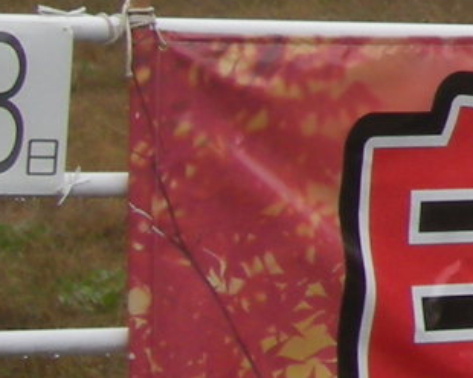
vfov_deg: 5.0
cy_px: -334
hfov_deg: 5.7
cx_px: 1668
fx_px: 4228
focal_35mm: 302
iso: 64
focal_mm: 7.9
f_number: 2.8
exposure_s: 1/427
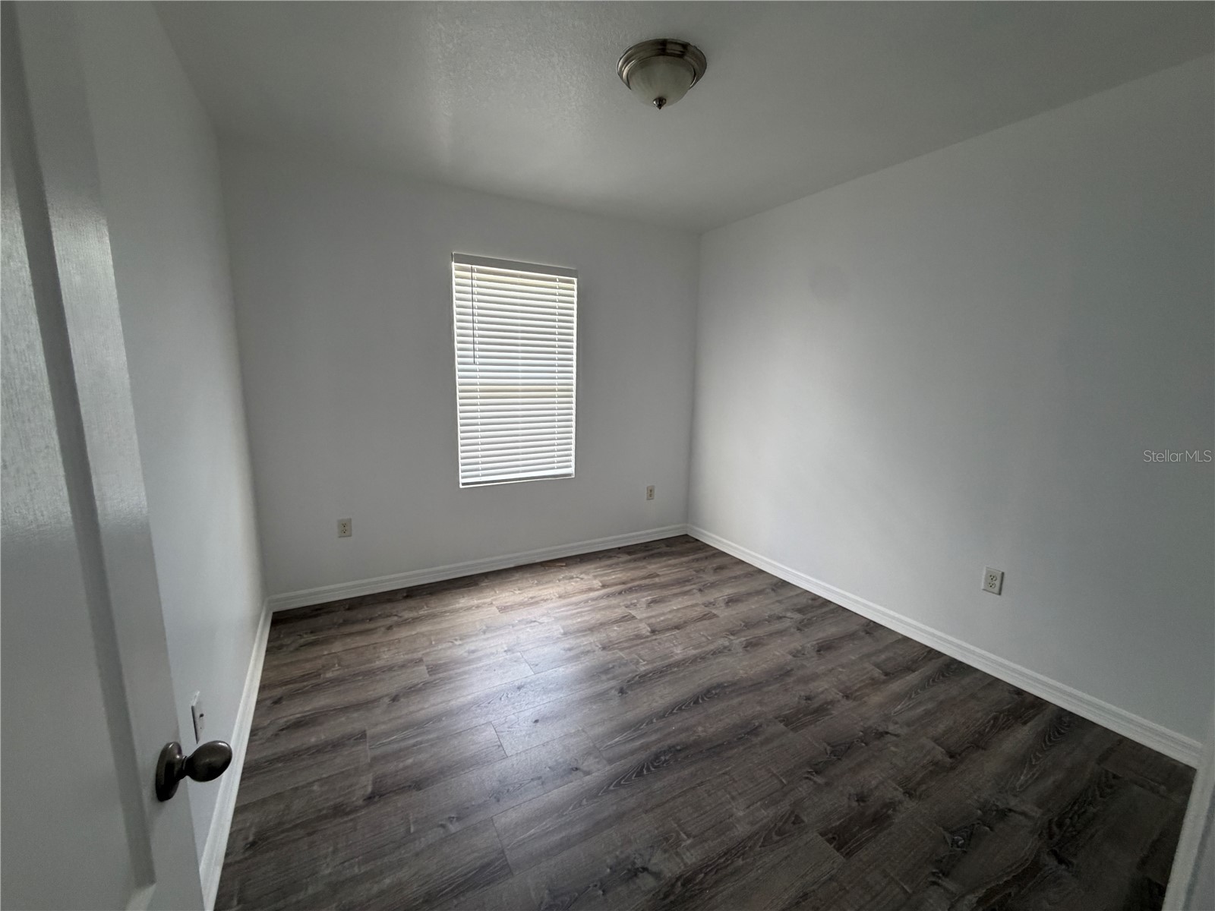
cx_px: 608
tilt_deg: -9.0
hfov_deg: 102.1
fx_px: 491
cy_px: 456
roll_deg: +0.2
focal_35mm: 14
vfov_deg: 85.7
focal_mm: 2.22
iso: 200
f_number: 2.2
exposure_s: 1/60
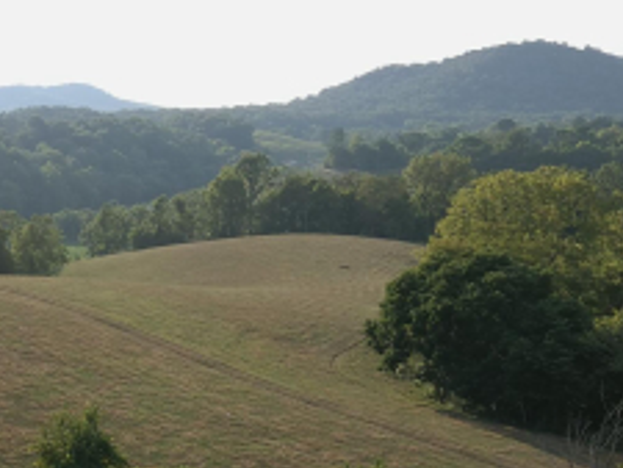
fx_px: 1387
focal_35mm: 77
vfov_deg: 18.9
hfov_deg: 23.9
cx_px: -37
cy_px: 393
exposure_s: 1/640
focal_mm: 4.74
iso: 100
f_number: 1.8
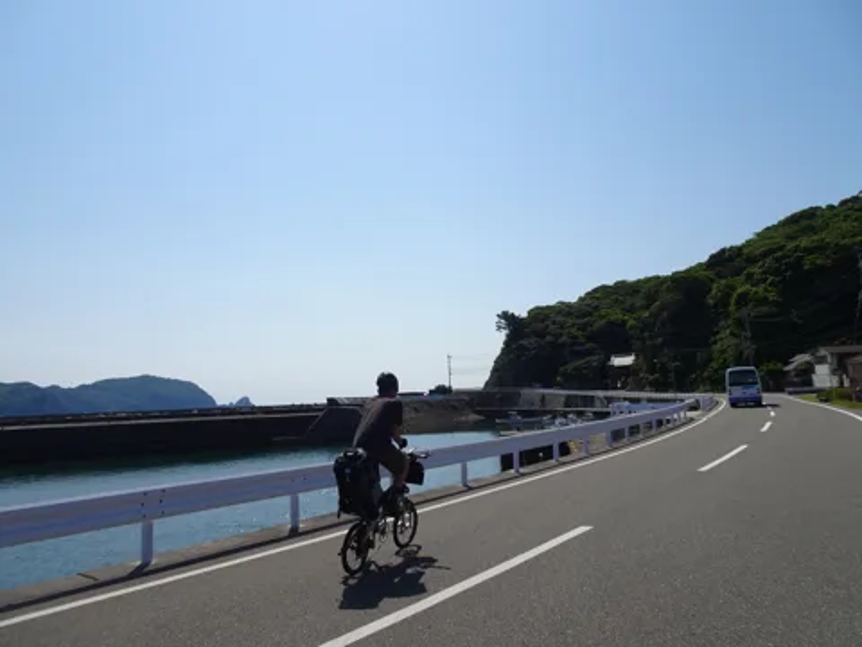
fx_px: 598
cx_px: 431
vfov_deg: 56.8
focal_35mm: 24
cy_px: 324
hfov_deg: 71.6
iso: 80
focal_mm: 4.1
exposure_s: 1/2000
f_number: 3.5
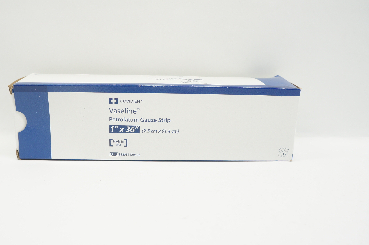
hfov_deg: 54.1
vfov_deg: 37.8
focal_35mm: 35
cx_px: 147
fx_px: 358
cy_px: 125
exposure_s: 1/40
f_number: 5
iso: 200
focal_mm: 18
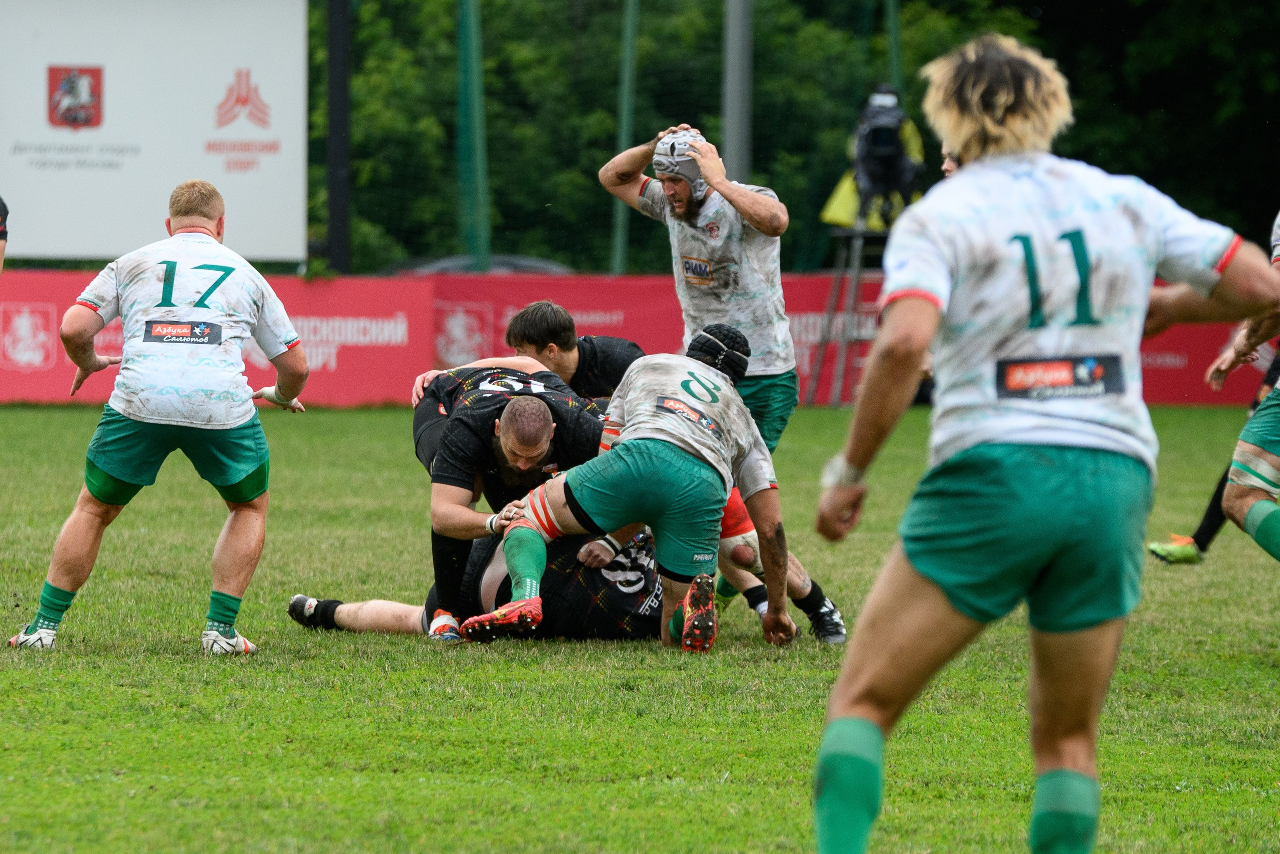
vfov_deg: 3.6
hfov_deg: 5.4
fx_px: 13691
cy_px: 478
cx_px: 555
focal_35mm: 385
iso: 1250
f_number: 4
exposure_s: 1/2500
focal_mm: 200
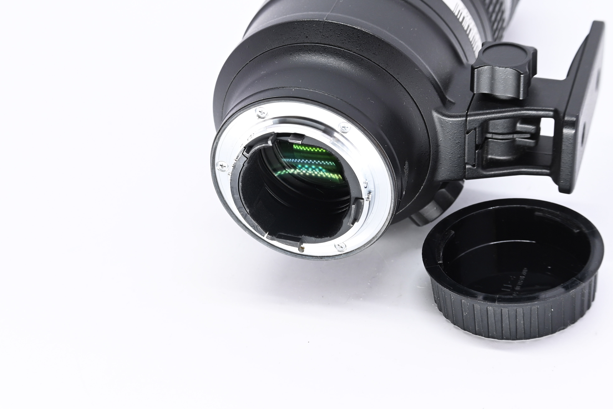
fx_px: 1379
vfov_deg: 16.9
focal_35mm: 81
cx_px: 306
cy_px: 204
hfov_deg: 25.1
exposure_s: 1/100
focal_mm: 54
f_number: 9
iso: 500
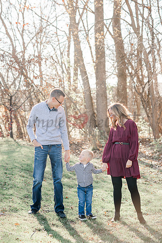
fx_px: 574
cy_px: 122
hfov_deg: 16.1
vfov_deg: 23.9
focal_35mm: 85
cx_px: 81
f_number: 3.5
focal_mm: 85
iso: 320
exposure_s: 1/500
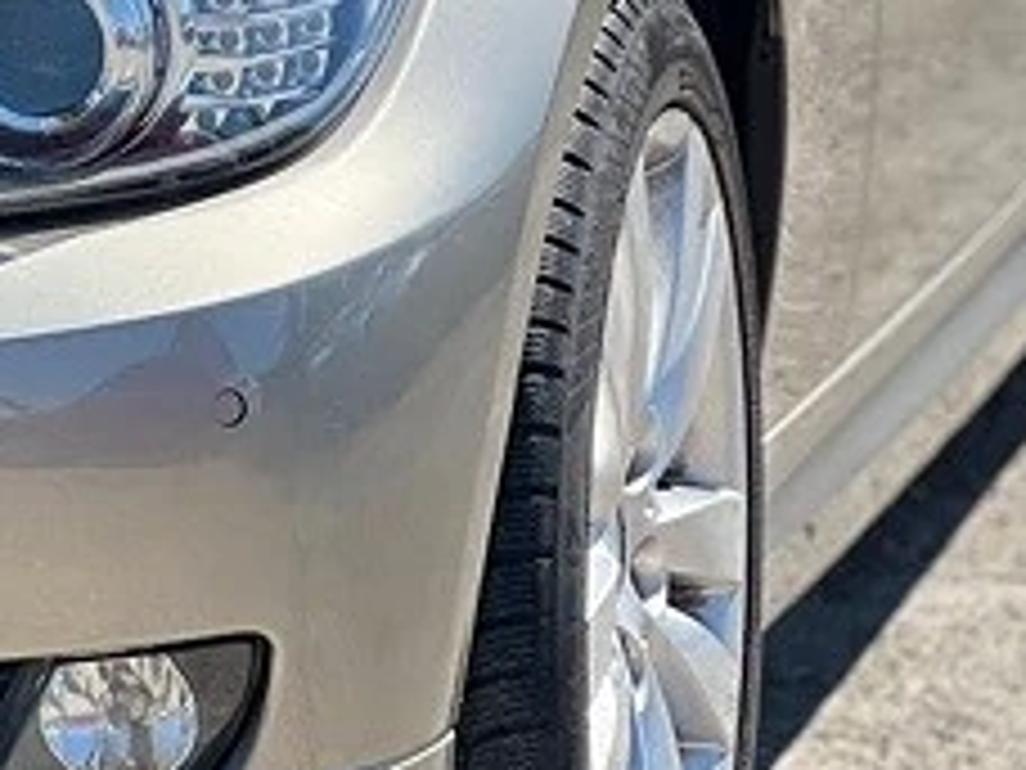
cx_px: -522
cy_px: -257
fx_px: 9989
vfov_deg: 4.4
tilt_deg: -5.7
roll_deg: +0.2
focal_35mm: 337
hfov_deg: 5.8
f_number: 2.8
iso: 32
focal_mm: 9
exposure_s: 1/550
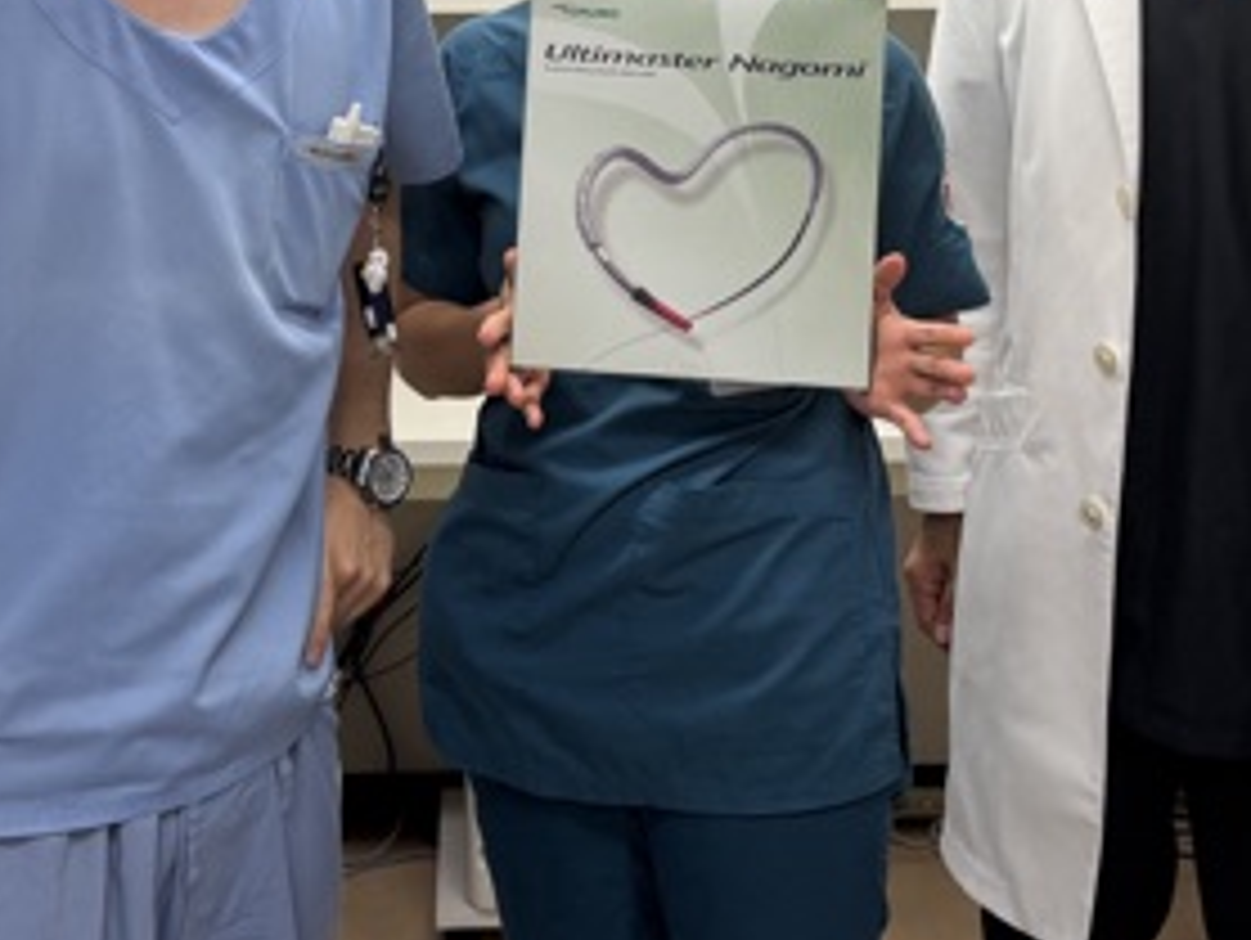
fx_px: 2496
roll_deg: +0.4
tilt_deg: -3.6
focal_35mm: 69
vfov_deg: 20.4
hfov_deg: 28.1
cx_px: 684
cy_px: -85
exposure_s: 1/100
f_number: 1.78
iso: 80
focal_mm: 6.76
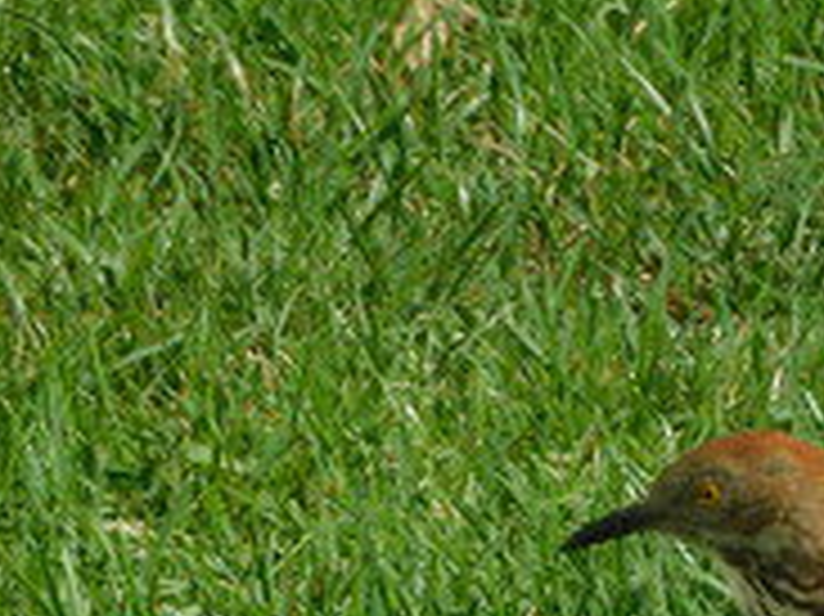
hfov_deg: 1.3
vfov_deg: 1.0
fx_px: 35040
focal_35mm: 1473
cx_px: 883
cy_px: 603
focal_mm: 80.6
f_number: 5.6
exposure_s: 1/320
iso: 125
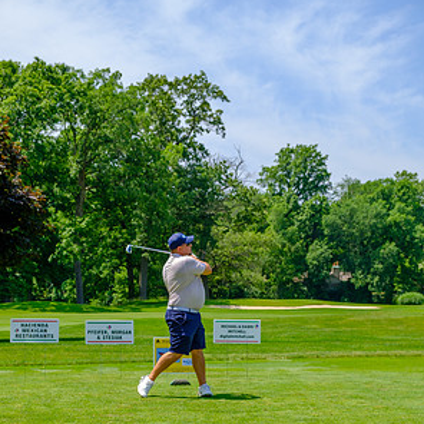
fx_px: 915
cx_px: 213
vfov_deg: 25.8
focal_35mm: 66
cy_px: 315
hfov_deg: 26.1
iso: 200
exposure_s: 1/500
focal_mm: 34.3
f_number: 5
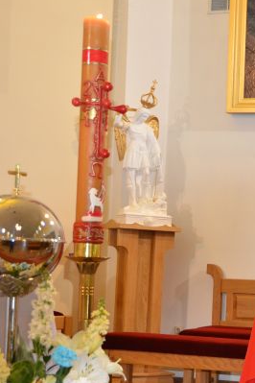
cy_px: 227
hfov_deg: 15.5
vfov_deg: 24.2
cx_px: 322
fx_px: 892
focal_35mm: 84
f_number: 4
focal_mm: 28
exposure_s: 1/60
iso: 800
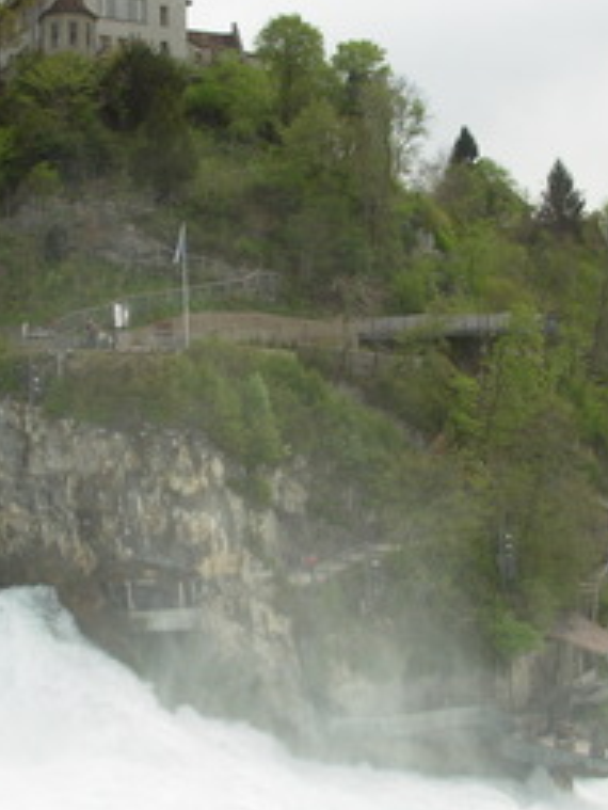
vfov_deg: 32.2
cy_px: 397
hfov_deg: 24.4
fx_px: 1404
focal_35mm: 60
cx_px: 368
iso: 50
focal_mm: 6.3
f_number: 4.9
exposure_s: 1/430
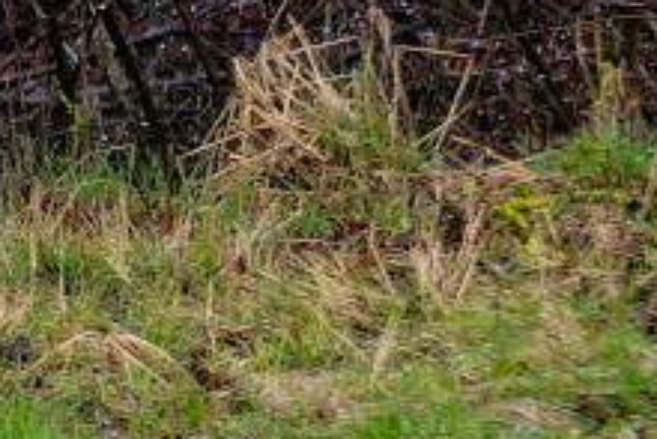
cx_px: -627
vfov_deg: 2.1
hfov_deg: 3.1
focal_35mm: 654
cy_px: 116
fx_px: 11943
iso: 500
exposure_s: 1/250
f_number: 5.6
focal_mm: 120
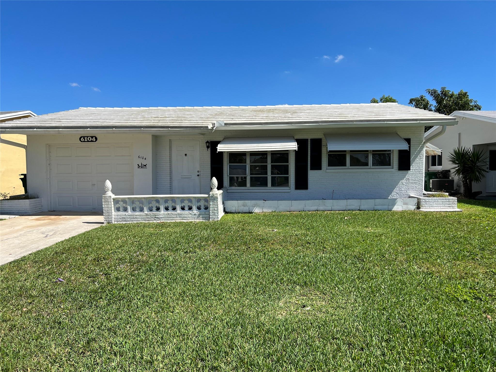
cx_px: 248
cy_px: 186
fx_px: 373
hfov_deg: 67.3
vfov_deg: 53.1
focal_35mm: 26
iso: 50
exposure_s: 1/5319
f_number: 1.5
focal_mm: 5.7
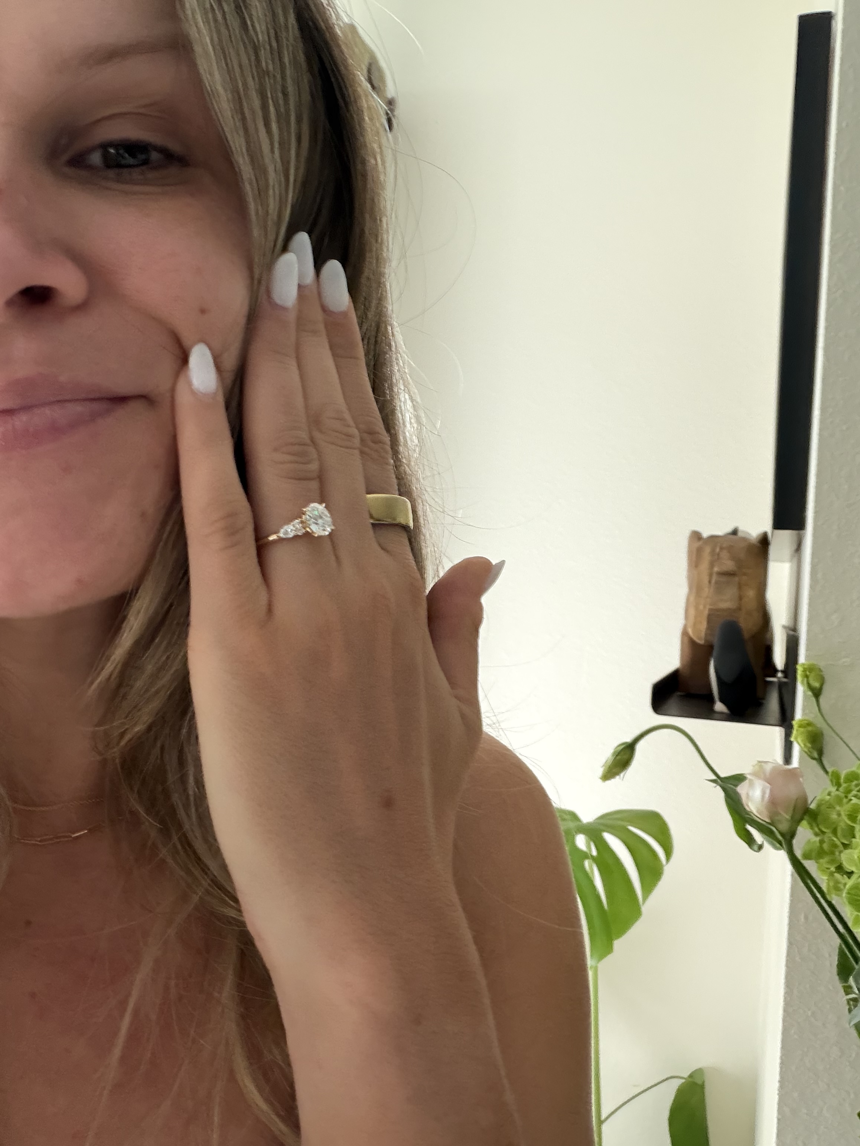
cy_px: 573
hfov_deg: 46.8
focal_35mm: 30
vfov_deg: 60.0
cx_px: 430
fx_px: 994
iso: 500
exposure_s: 1/30
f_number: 1.9
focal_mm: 2.71
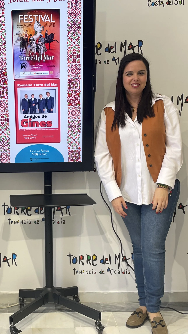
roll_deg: +1.5
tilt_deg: -7.0
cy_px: 168
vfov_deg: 41.3
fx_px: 443
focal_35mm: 50
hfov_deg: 23.5
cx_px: 32
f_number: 1.6
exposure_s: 1/100
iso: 40
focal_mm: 4.2
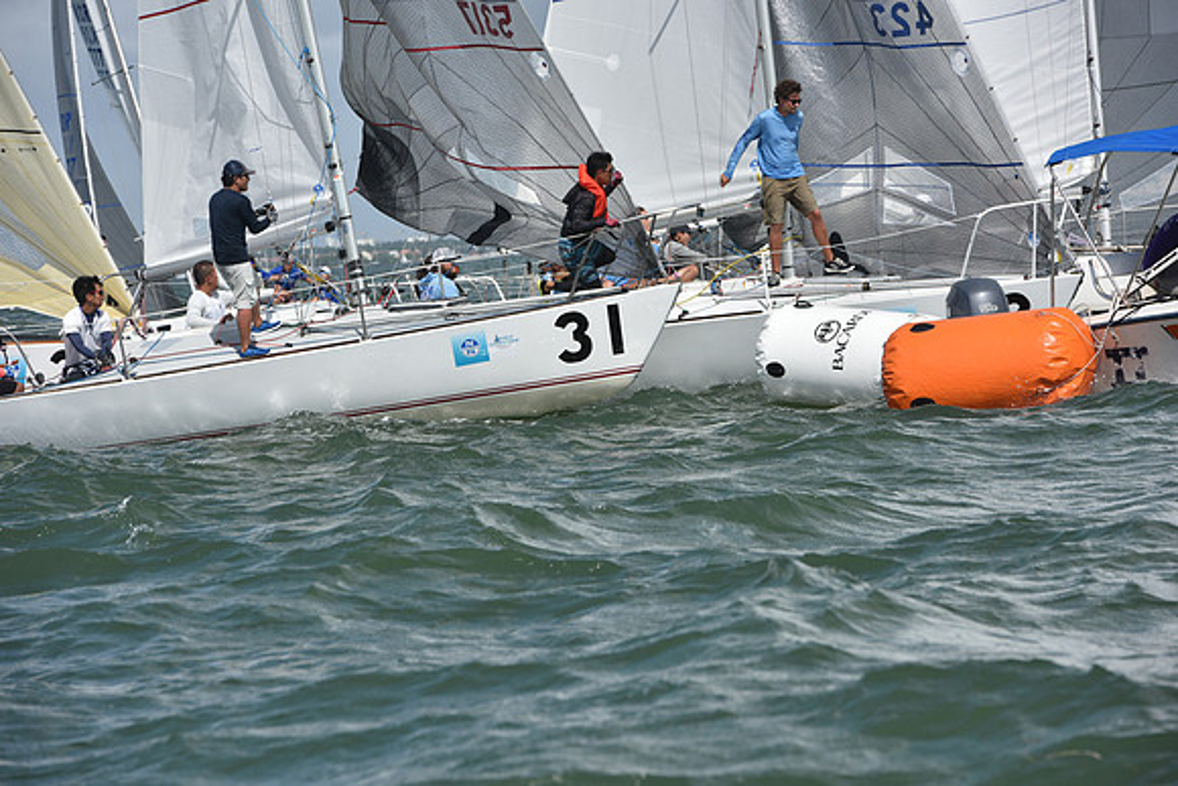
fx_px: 6218
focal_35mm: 190
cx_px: 589
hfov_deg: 10.8
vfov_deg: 7.2
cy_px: 393
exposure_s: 1/1600
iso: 250
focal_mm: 190
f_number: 9
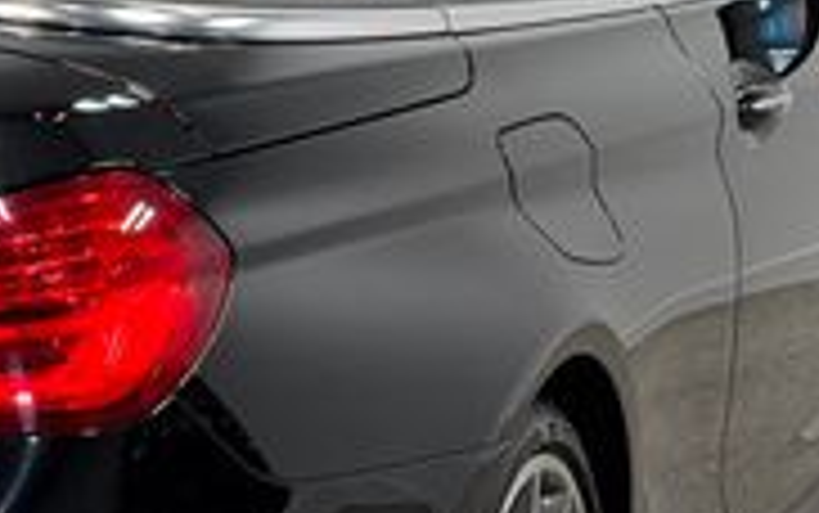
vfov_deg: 7.3
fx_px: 3998
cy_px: 328
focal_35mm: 179
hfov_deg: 11.4
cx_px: -256
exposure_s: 1/179
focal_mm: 6.76
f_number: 1.78
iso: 50
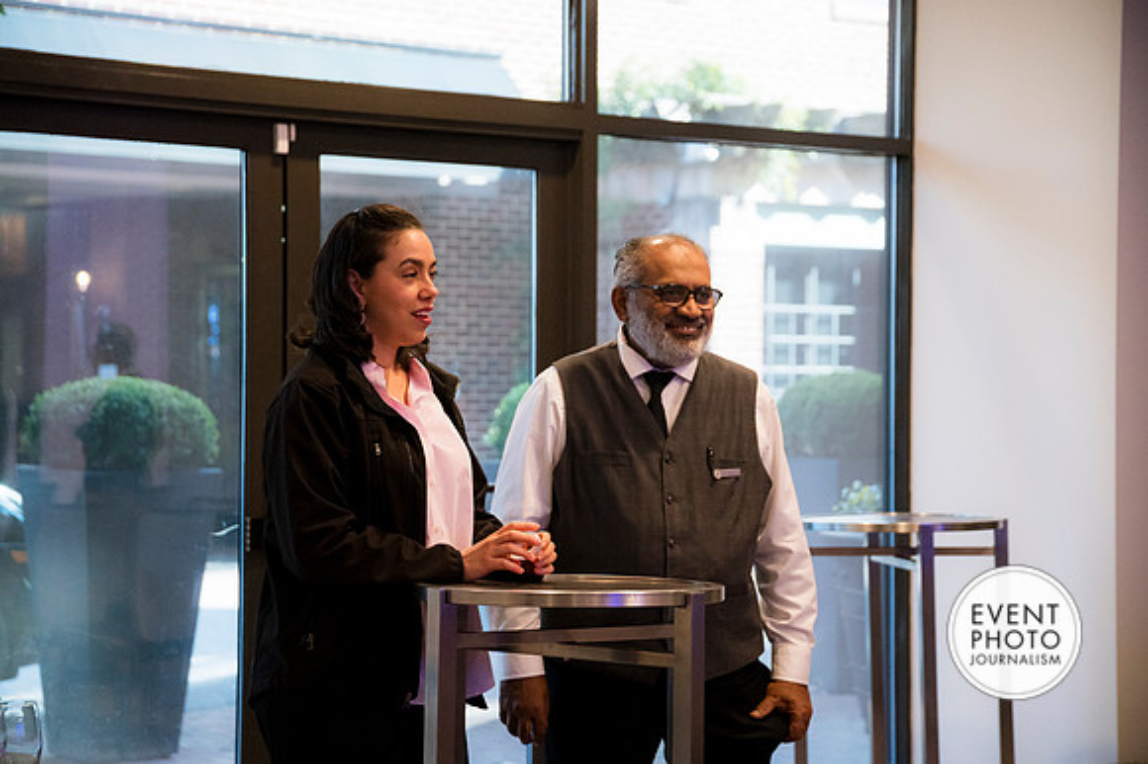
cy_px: 382
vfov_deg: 16.6
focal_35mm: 82
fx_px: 2613
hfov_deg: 24.8
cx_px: 574
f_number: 4
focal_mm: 82
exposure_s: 1/200
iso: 4000
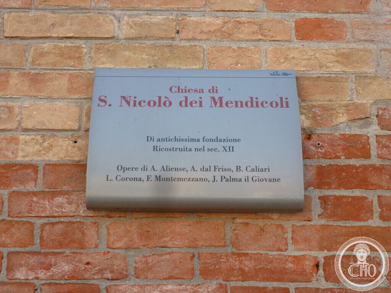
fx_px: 621
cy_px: 146
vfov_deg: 26.6
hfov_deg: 34.9
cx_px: 196
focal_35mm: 55
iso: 80
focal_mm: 9.1
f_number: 3.9
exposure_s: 1/125
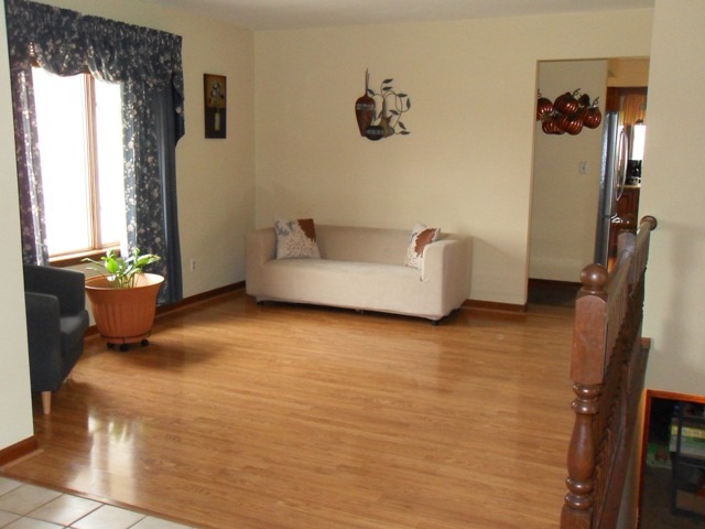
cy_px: 264
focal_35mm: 35
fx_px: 713
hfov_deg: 52.6
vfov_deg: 40.7
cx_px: 352
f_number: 3.5
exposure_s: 1/45
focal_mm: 6.3
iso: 400
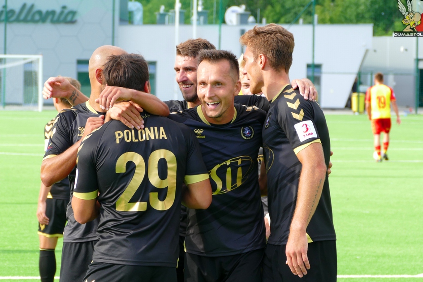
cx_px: 194
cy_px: 164
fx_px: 2433
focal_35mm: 207
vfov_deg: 6.6
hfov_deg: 9.9
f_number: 4
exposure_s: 1/500
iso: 200
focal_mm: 61.93
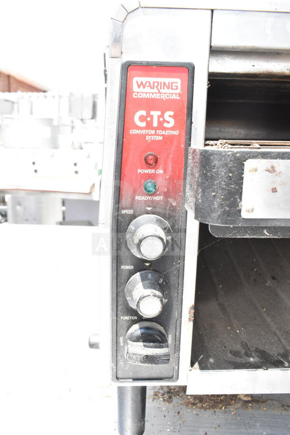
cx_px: 145
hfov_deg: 43.6
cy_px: 218
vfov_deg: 61.9
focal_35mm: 30
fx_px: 362
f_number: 10
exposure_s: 1/400
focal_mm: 20
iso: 1600
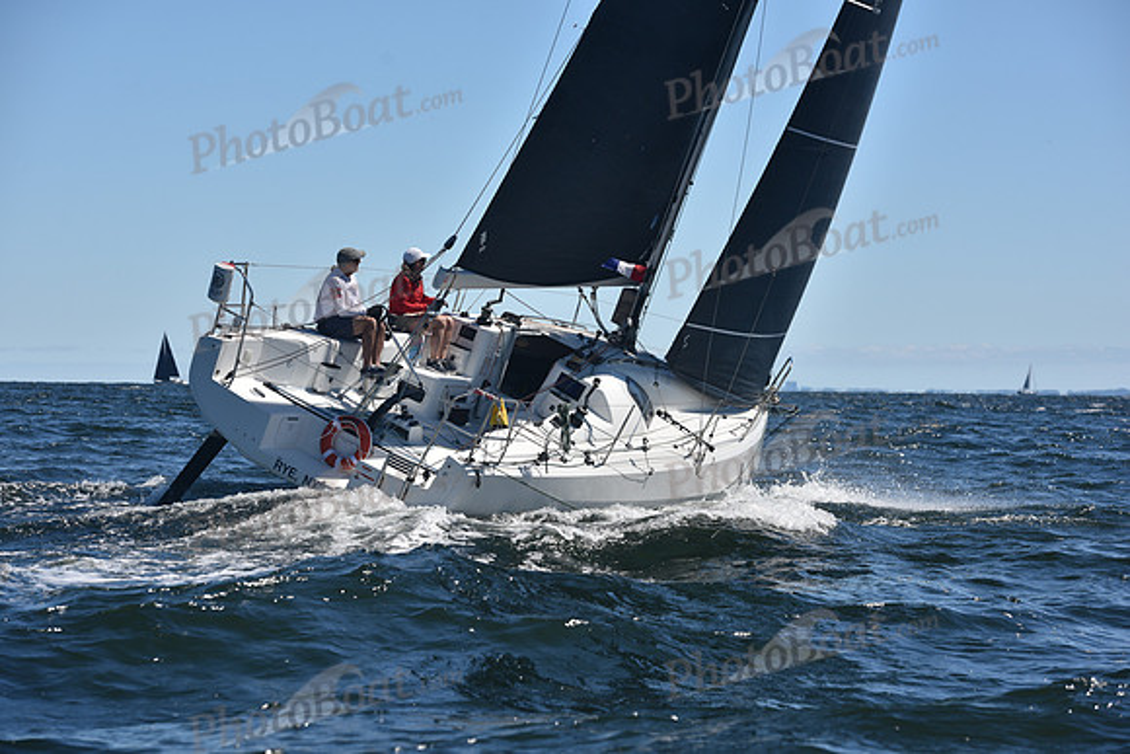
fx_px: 3516
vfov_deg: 12.2
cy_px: 377
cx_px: 565
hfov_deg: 18.3
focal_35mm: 112
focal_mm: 112
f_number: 6.3
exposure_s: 1/800
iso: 200
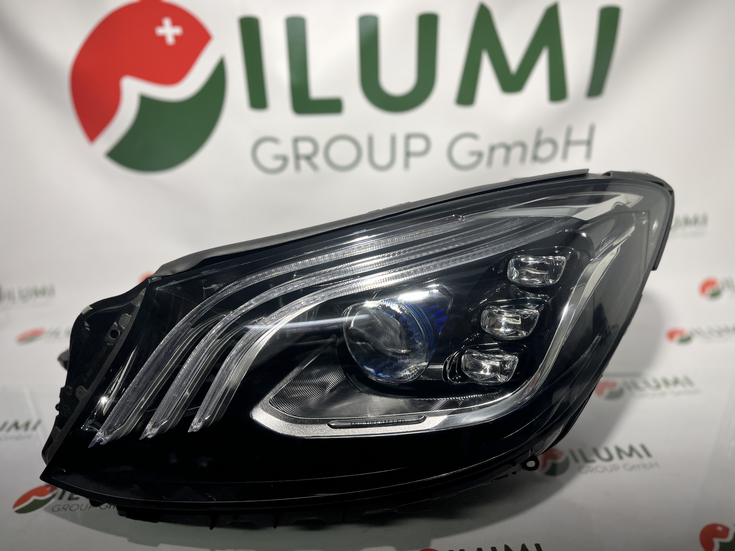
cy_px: 276
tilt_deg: -25.6
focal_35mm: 26
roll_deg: +1.4
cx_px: 368
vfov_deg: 53.1
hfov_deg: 67.3
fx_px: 552
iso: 40
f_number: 1.6
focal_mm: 5.1
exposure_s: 1/100
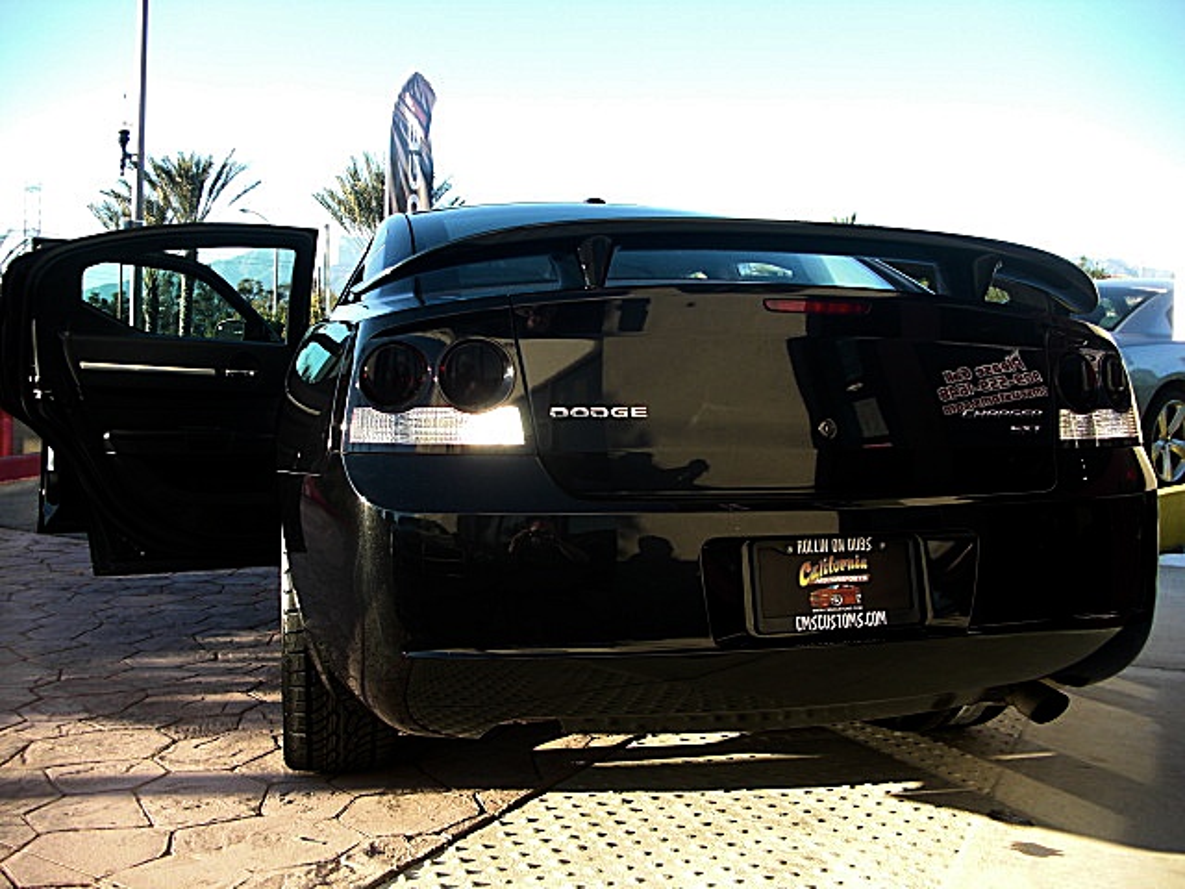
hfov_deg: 51.4
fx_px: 1232
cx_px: 592
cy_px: 444
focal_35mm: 36
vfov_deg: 39.7
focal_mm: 6.3
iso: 50
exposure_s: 1/160
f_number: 2.8
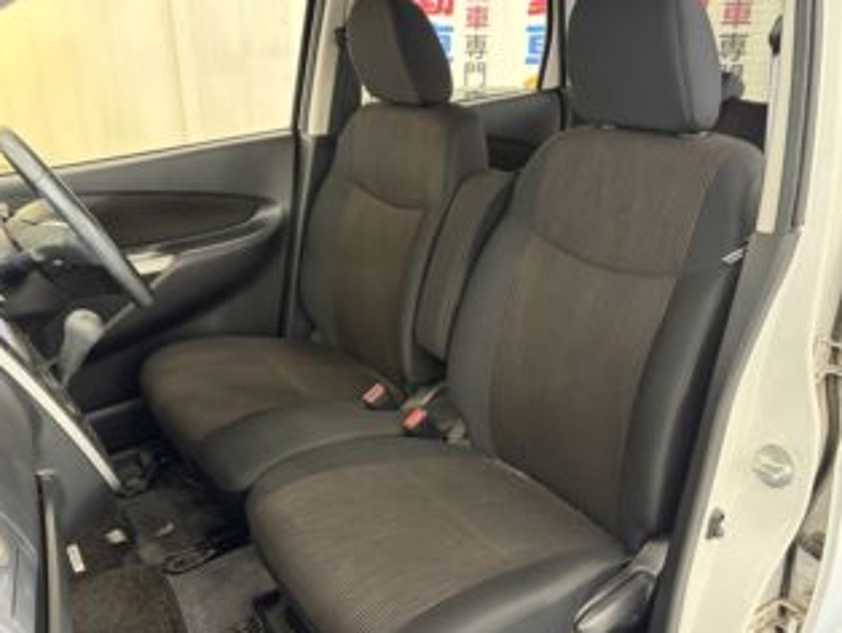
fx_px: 706
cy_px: 310
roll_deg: +0.4
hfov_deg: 61.6
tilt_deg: -19.3
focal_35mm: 29
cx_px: 437
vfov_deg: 48.3
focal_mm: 5.96
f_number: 1.6
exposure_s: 1/33
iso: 500
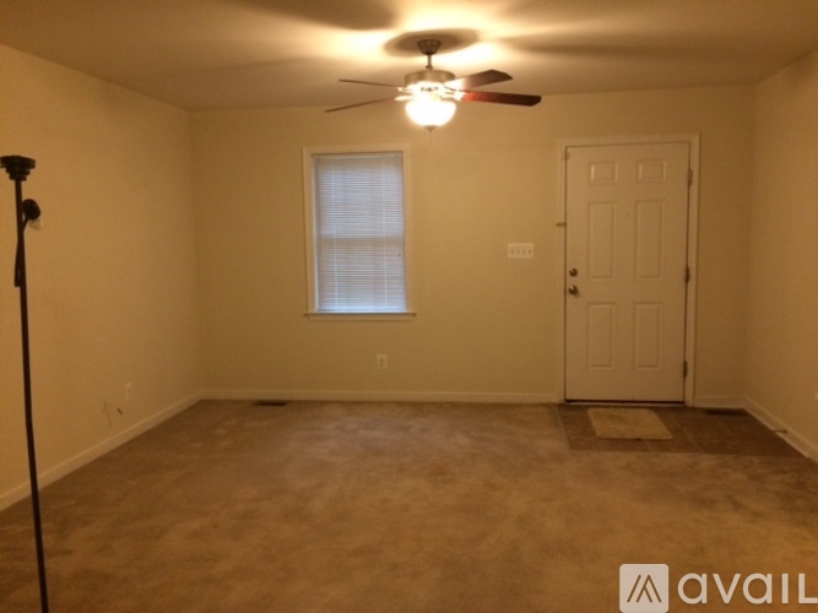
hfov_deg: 61.7
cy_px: 306
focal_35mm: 29
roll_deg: +0.6
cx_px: 409
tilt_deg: -3.4
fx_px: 685
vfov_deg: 48.2
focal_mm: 4.15
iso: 200
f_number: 2.2
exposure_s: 1/30
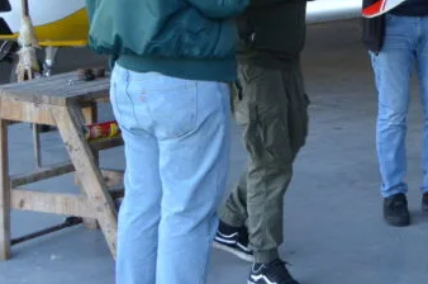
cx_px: 631
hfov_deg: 17.1
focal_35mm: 109
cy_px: -109
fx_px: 1293
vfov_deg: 12.1
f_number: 6.3
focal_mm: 24
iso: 500
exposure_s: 1/100
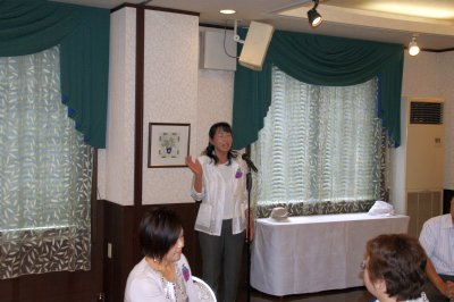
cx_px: 227
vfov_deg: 29.8
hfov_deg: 43.6
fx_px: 567
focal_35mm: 45
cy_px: 151
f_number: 5.6
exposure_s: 1/80
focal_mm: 30
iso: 400
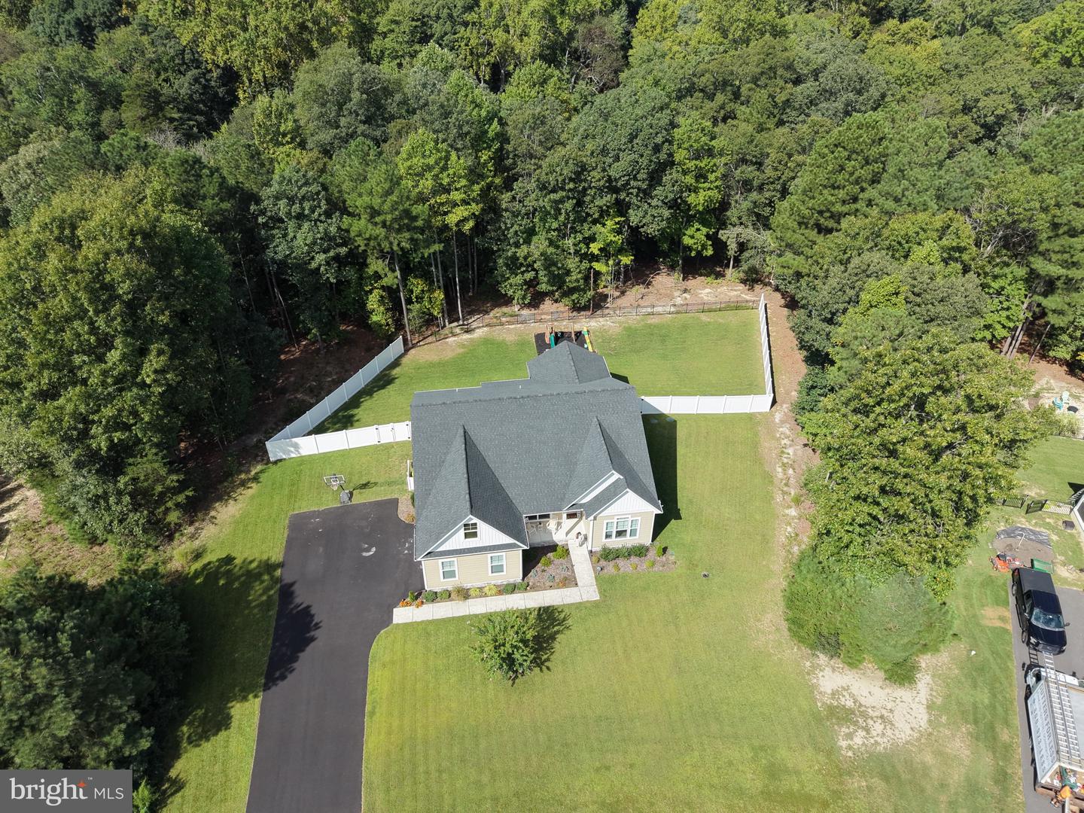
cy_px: 406
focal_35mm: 24
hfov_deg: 71.6
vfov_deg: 56.8
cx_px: 542
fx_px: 752
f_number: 1.8
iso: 350
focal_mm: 8.67
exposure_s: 1/5000
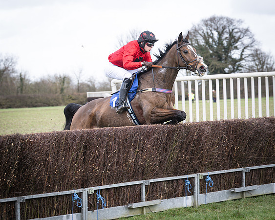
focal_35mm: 149
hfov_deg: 13.0
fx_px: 1210
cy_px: 110
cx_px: 164
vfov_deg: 10.4
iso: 400
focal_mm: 88
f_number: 4
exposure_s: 1/800
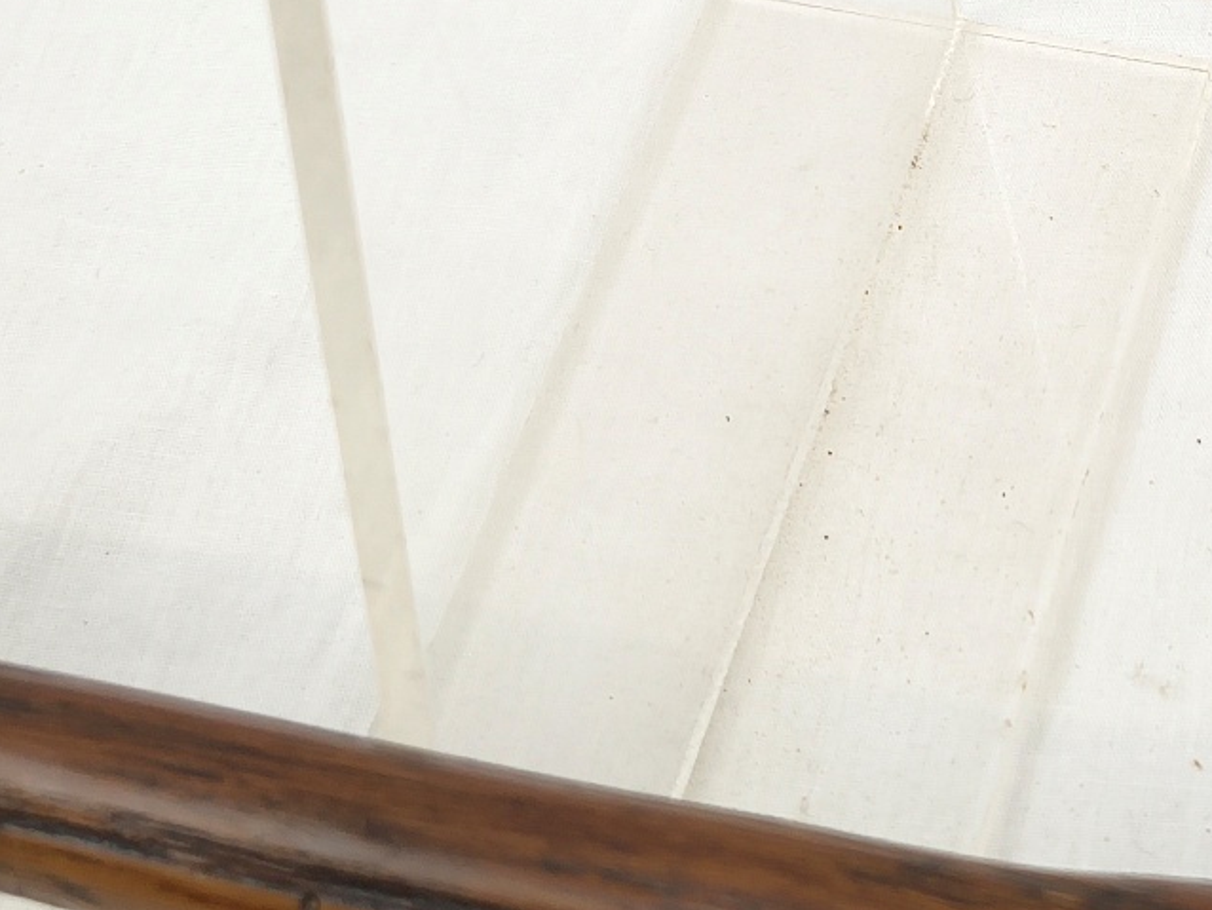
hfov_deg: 24.3
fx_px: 2697
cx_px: 1180
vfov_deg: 18.9
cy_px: 169
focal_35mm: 77
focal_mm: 5.56
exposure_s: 1/100
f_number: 1.8
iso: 177
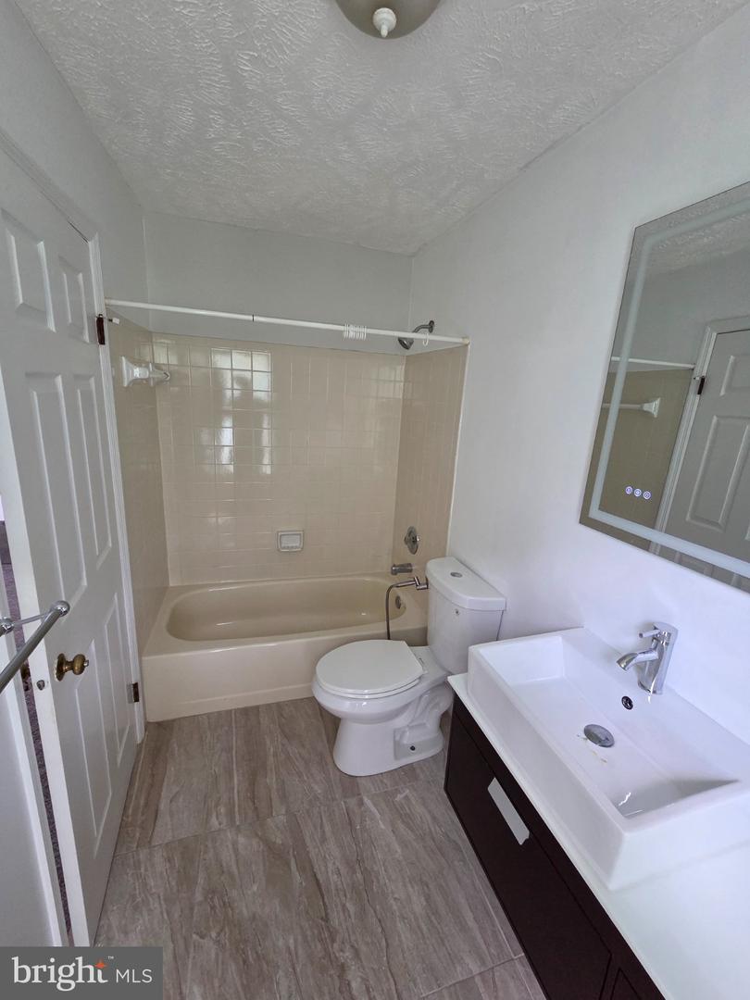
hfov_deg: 89.9
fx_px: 376
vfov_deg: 106.2
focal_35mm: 13
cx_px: 375
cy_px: 500
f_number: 2.2
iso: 400
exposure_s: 1/60
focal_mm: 2.2
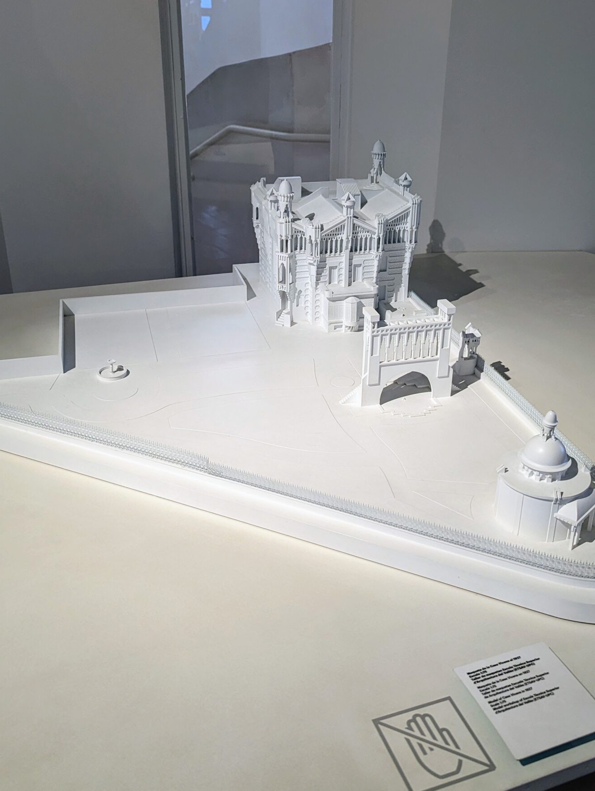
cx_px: 309
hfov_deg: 40.8
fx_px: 800
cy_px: 349
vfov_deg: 52.4
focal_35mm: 35
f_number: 1.85
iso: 310
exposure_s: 1/194
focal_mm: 6.81
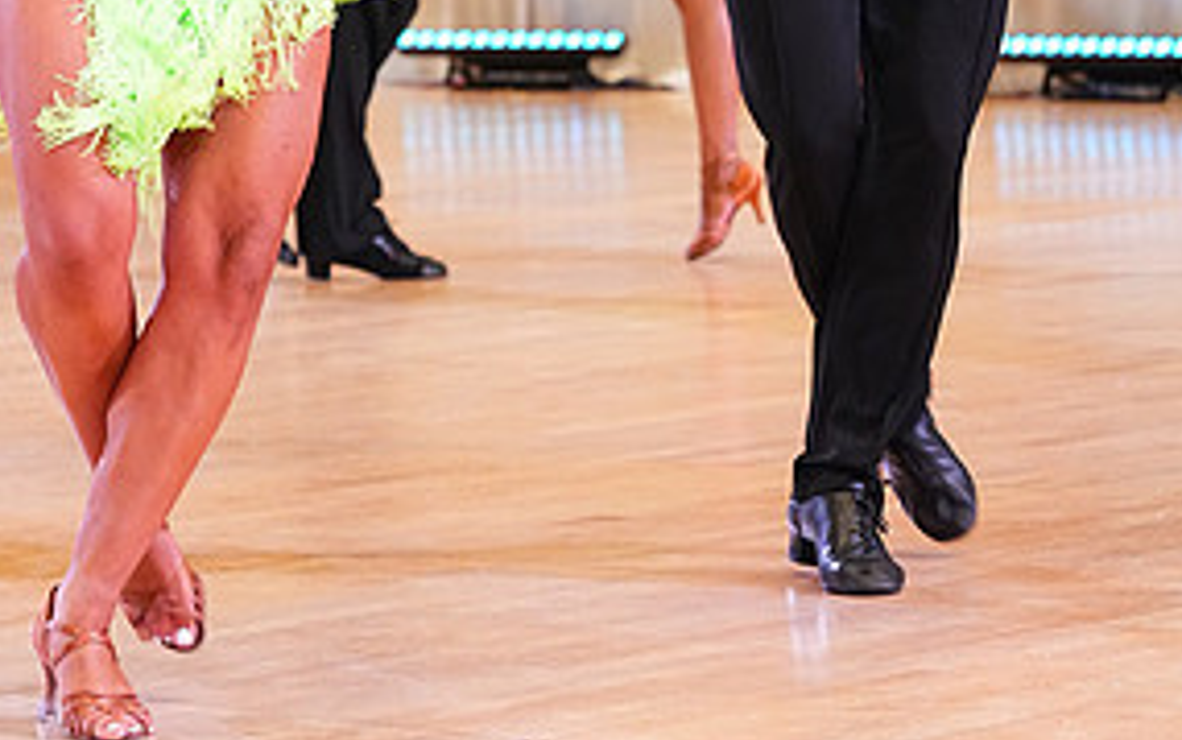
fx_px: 5930
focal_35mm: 184
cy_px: -265
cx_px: 531
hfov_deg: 11.4
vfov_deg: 7.1
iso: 5000
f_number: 5
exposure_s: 1/320
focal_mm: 89
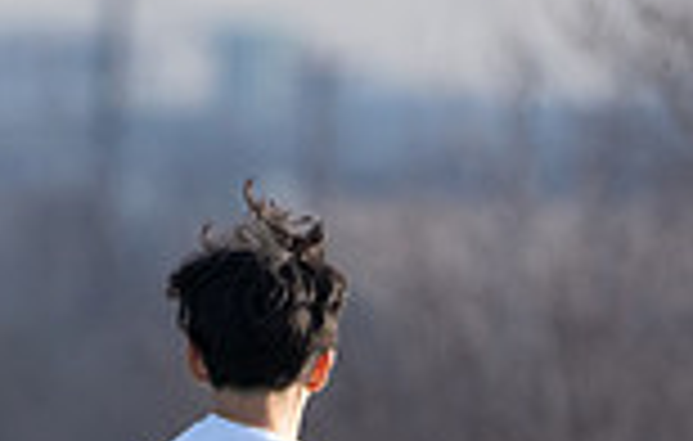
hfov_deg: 0.7
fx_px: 57027
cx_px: -330
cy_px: 684
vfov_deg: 0.4
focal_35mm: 3004
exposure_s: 1/1250
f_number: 5.6
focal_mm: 400
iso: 500
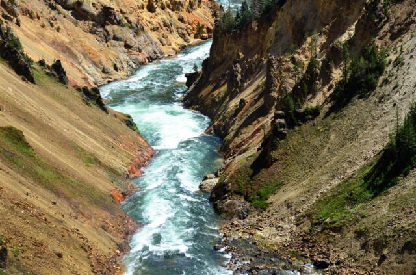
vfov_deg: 12.1
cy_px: 138
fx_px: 1296
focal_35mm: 112
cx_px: 208
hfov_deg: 18.2
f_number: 7.1
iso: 200
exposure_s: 1/800
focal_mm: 75
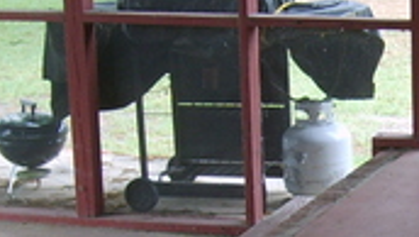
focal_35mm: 142
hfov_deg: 14.9
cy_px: 247
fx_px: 1579
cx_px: 402
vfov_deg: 8.5
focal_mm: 5.8
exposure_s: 1/30
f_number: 2.8
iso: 50
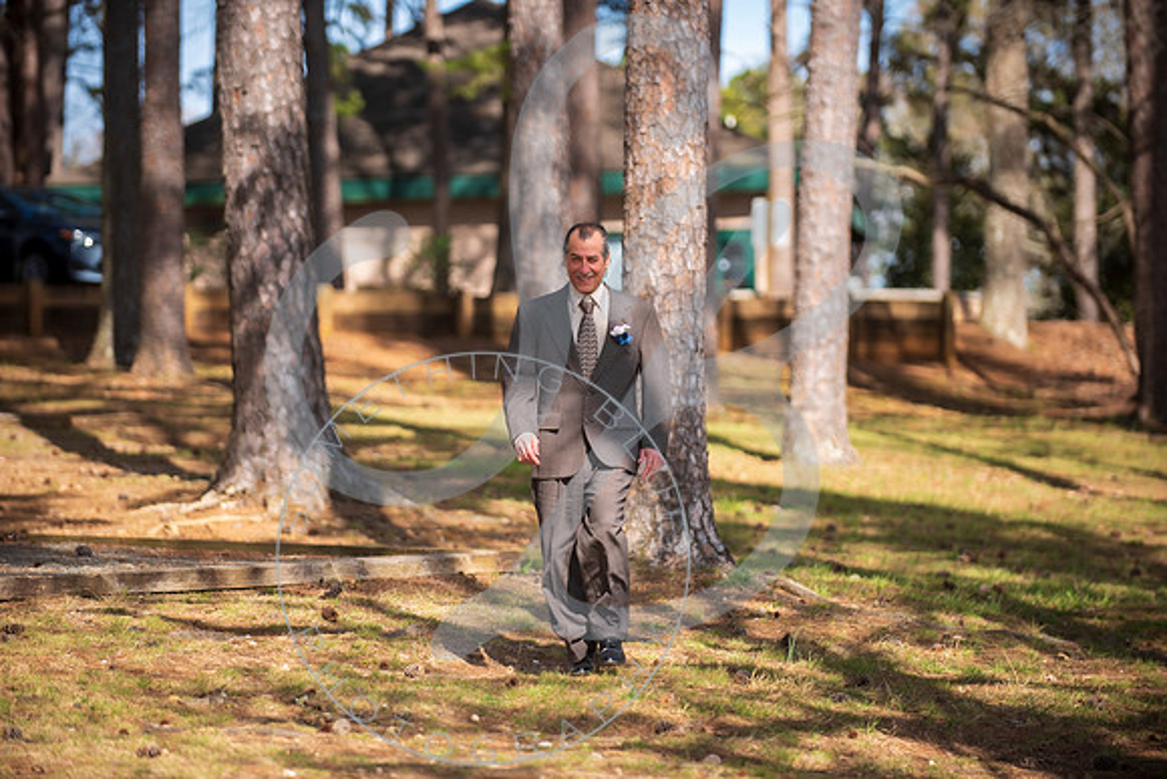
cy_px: 390
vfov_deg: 8.9
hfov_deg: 13.2
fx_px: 5026
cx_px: 584
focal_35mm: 155
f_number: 2.8
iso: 100
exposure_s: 1/640
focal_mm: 155
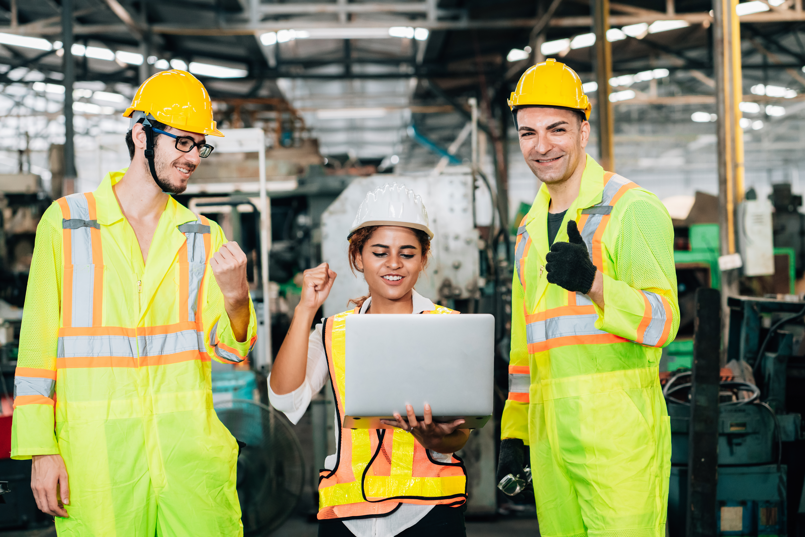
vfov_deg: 16.1
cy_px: 268
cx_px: 402
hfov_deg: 23.9
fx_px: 1901
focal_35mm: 85
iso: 2500
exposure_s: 1/100
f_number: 4
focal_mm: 85
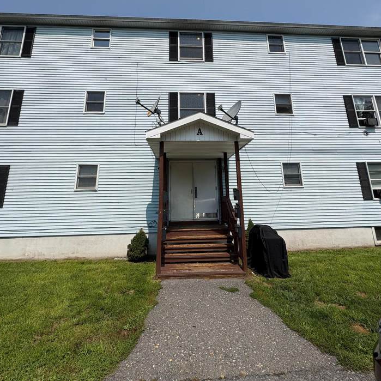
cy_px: 152
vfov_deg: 82.9
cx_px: 192
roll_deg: +1.6
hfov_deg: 84.0
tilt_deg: +15.6
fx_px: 212
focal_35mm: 17
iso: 50
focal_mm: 2.22
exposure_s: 1/3546
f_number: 2.2
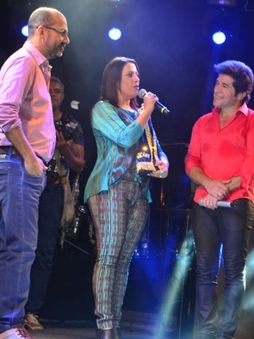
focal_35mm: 114
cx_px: 102
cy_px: 170
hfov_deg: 13.0
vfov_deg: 17.3
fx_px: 1117
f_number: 5.6
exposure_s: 1/60
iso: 320
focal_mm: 52
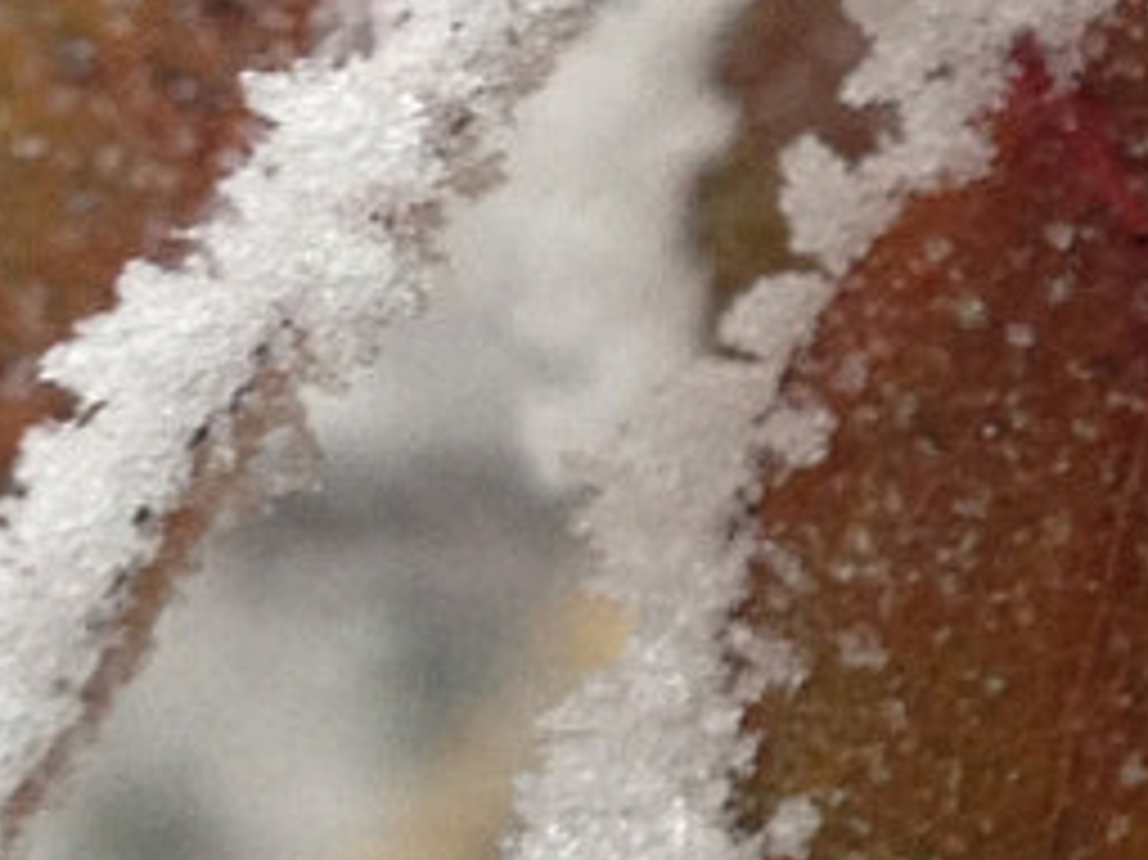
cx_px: 1562
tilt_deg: +3.2
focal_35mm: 207
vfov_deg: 7.2
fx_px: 6862
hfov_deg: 9.4
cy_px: 275
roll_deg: +36.0
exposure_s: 1/60
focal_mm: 4.12
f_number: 2.4
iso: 50
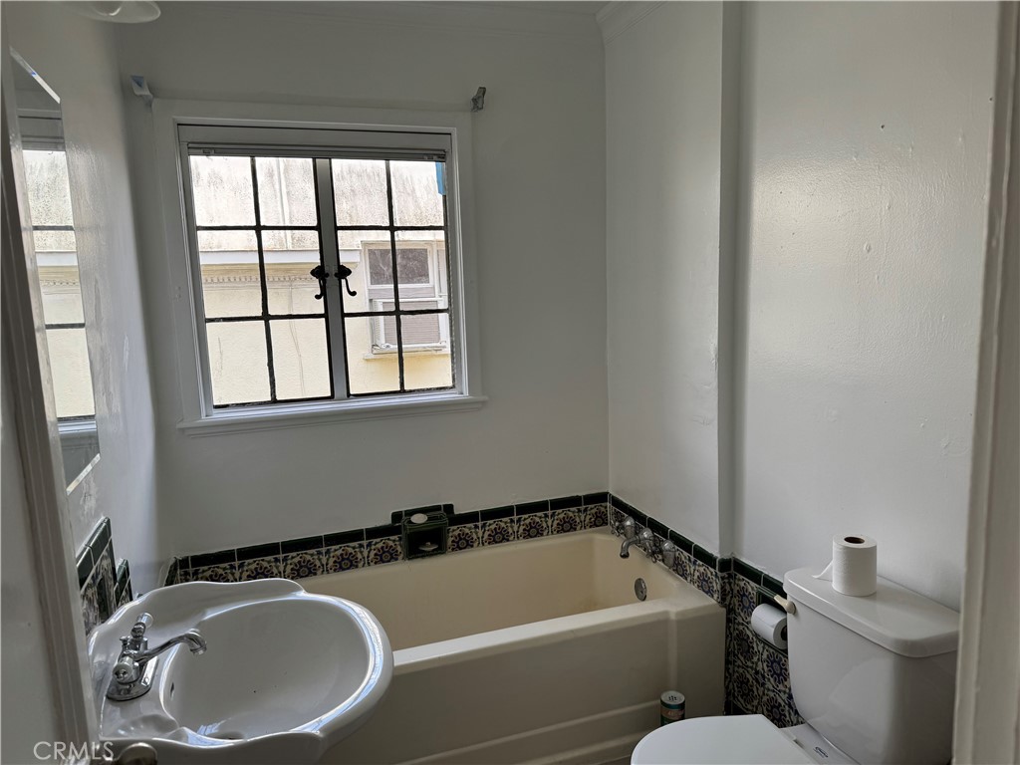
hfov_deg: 71.6
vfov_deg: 56.8
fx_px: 707
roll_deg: +2.4
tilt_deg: -9.1
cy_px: 382
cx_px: 510
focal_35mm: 24
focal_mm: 6.76
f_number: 1.78
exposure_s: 1/577
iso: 80
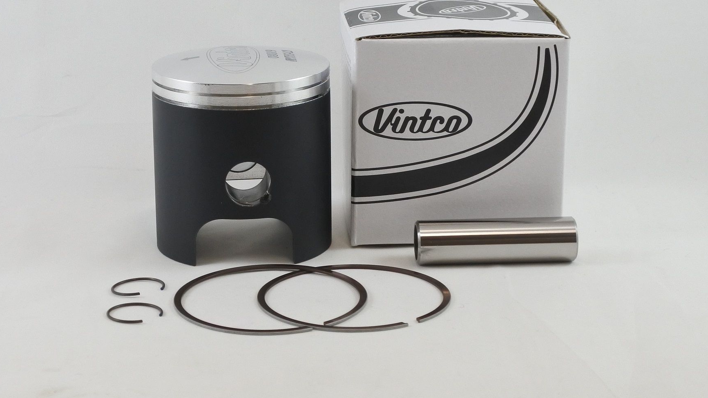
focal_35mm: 48
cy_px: 161
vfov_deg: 24.9
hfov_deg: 42.9
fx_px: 901
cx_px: 349
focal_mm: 16.8
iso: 400
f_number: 4.5
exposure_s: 1/160
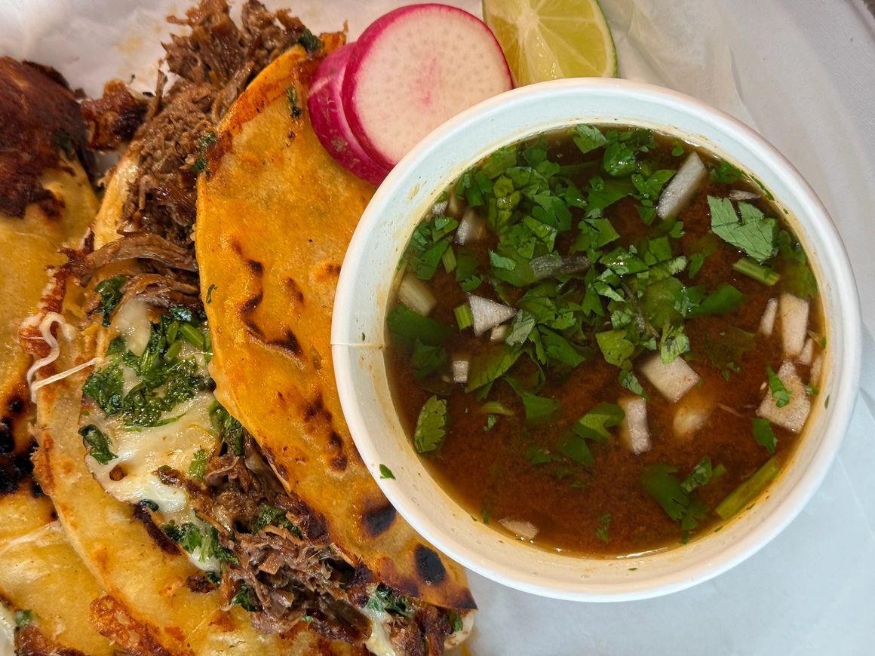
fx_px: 1213
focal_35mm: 48
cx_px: 438
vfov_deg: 30.3
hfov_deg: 39.7
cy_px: 328
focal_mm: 6.76
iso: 200
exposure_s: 1/60
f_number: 1.78
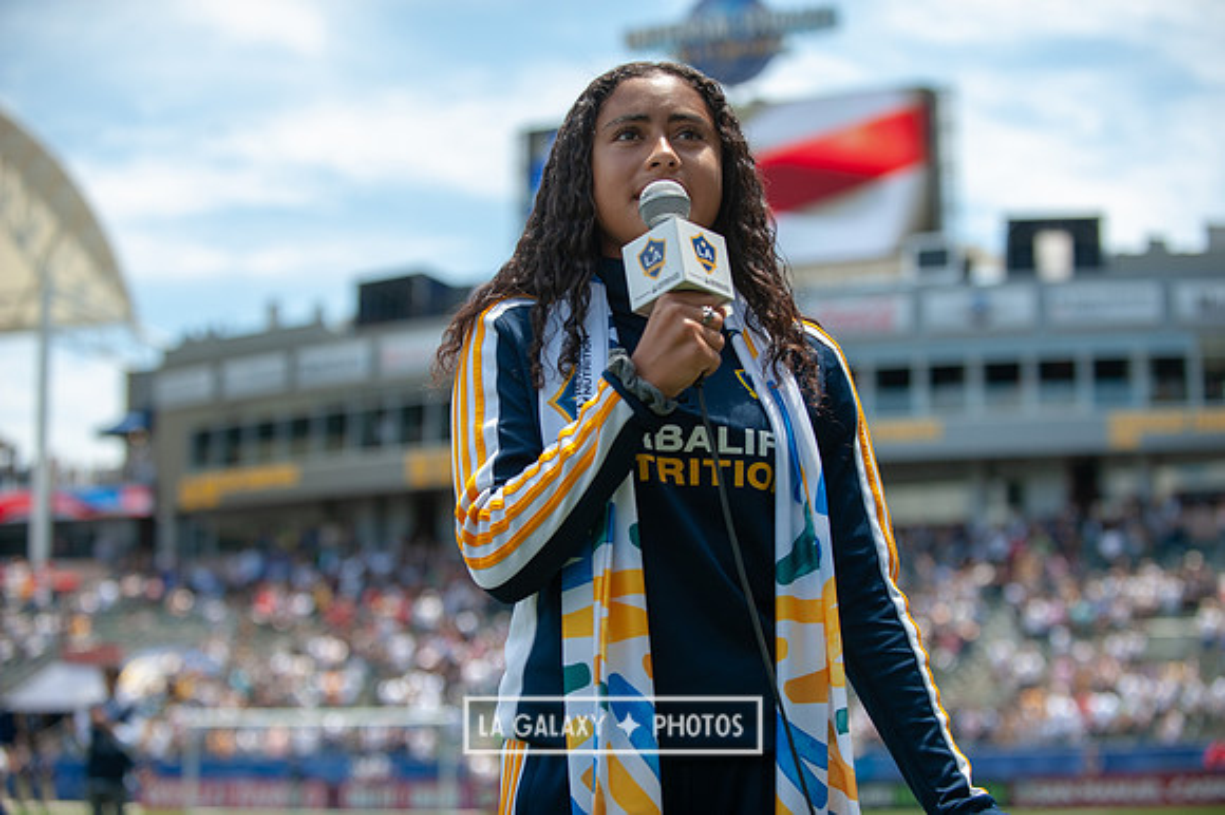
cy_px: 408
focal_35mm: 70
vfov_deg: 19.4
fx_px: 2380
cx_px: 612
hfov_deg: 28.9
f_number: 3.5
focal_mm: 70
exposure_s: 1/1250
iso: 200
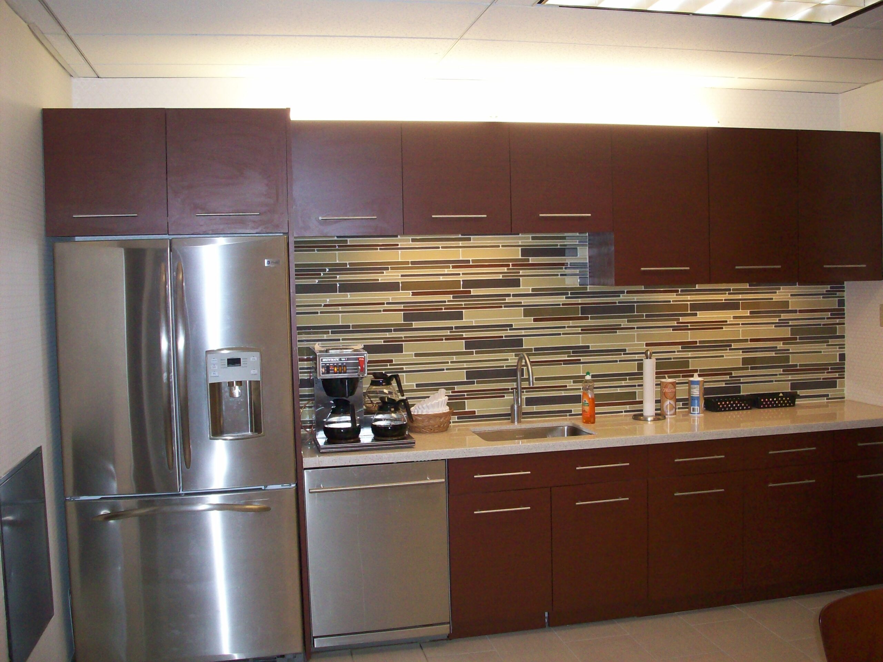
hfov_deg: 50.1
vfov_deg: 38.7
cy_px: 331
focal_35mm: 37
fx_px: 944
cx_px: 442
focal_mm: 6.2
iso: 160
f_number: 2.8
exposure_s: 1/64
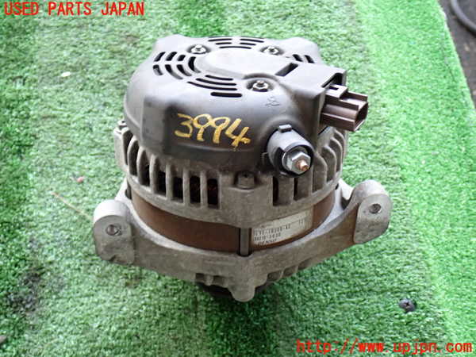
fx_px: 605
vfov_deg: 32.9
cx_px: 238
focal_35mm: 44
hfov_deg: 42.9
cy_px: 178
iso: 200
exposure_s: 1/40
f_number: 2.9
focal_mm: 7.84
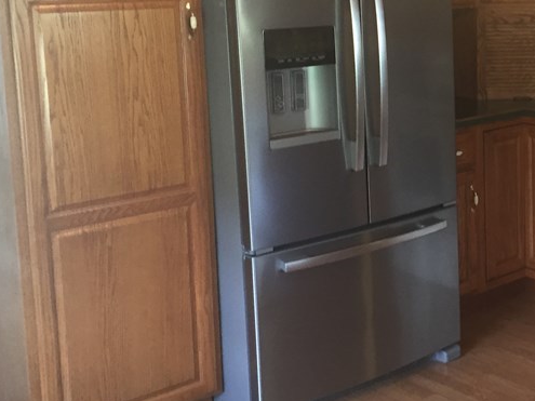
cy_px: 104
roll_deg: +0.4
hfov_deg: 30.4
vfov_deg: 24.2
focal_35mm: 60
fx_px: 927
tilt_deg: -8.8
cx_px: 508
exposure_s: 1/30
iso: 125
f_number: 2.2
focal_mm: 4.15
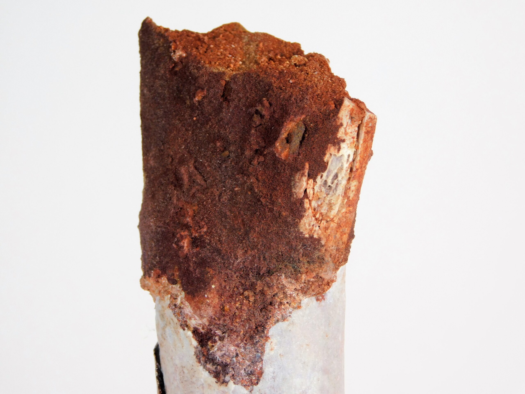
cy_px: 197
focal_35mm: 184
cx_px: 262
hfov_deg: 10.7
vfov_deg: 8.1
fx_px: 2791
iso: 125
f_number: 5.4
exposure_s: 1/125
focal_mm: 32.7
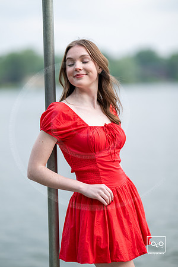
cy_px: 134
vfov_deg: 23.9
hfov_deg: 16.1
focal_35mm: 85
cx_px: 89
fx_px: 630
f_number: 1.2
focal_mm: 85
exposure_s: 1/200
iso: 80
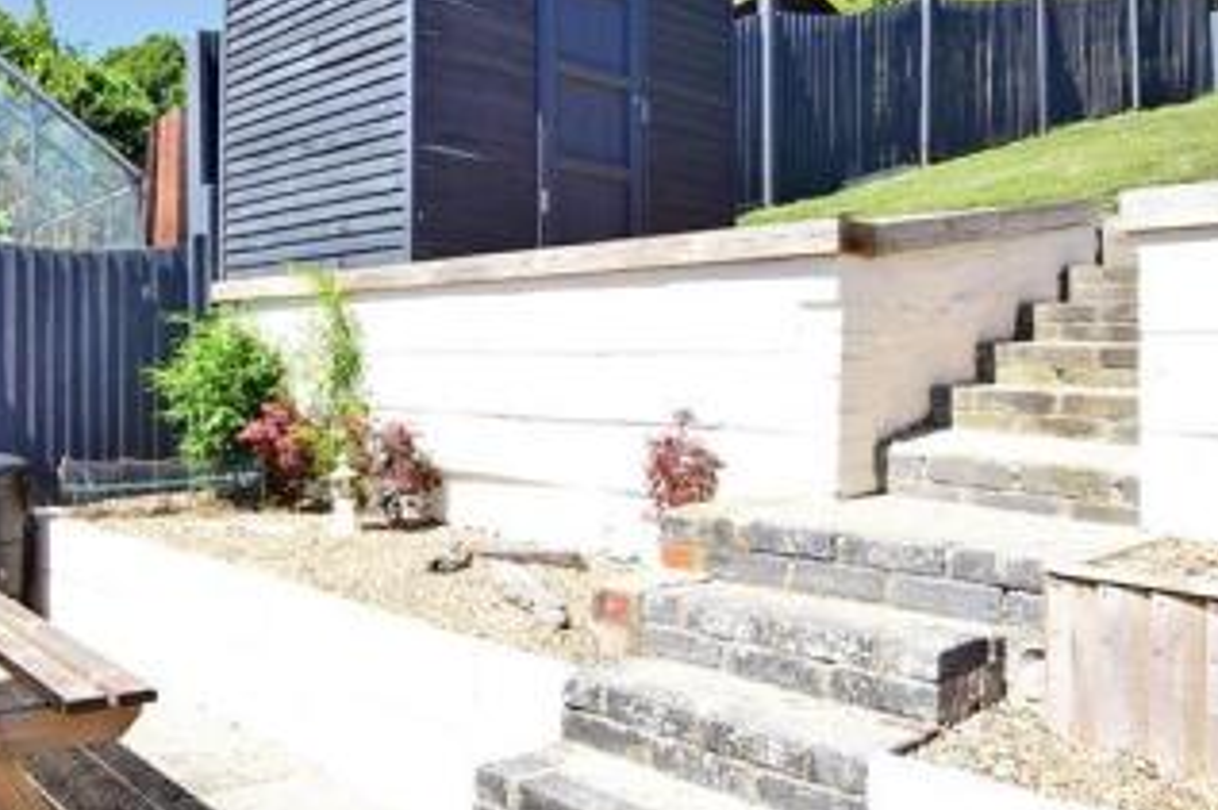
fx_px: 1048
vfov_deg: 42.1
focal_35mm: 31
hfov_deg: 56.9
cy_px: 332
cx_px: 288
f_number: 10
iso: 400
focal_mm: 10
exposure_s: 1/400
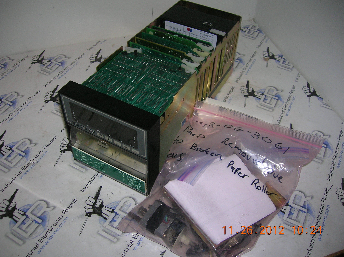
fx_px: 338
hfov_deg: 54.0
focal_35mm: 34
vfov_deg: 41.7
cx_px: 172
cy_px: 128
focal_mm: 5.7
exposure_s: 1/60.1
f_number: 2.9
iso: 50
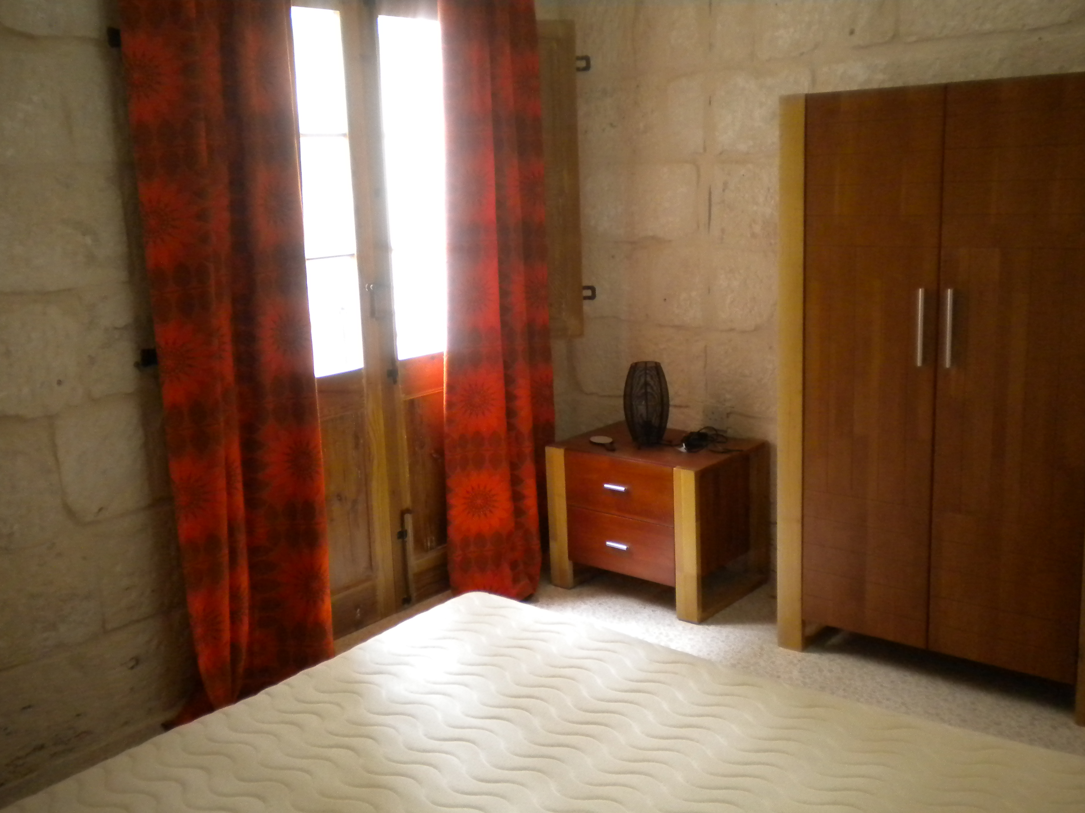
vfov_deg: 40.7
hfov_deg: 52.6
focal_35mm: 35
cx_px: 542
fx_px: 1097
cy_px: 406
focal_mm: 6.3
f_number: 3.1
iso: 400
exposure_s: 1/30
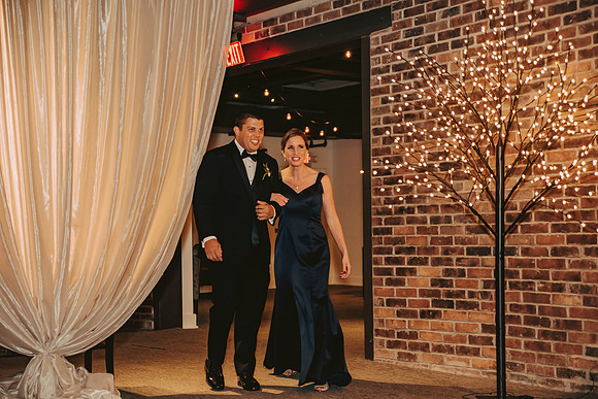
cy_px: 200
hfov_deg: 33.4
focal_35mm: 60
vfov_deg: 22.6
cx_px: 299
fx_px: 997
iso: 1250
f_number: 3.2
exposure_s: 1/100
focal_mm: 60
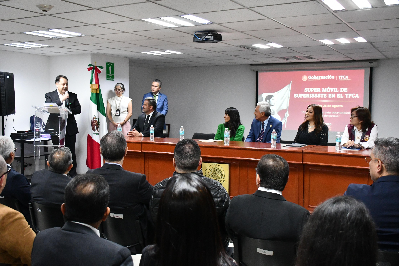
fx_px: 432
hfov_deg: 49.6
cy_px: 133
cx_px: 200
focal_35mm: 39
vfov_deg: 34.2
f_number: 5
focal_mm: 26
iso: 6400
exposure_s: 1/100
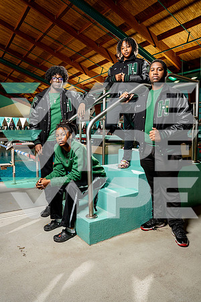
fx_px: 209
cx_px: 100
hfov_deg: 51.3
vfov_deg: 71.5
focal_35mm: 25
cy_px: 151
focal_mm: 25
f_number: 6.3
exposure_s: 1/250
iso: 640
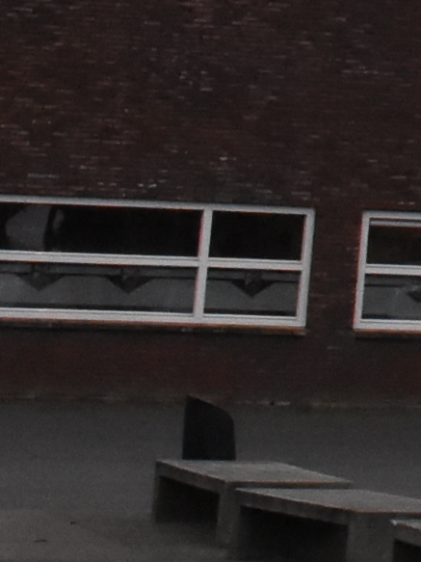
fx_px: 4331
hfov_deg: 4.9
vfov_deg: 7.3
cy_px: -380
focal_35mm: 267
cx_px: 1747
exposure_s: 1/800
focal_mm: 24
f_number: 14
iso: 3200
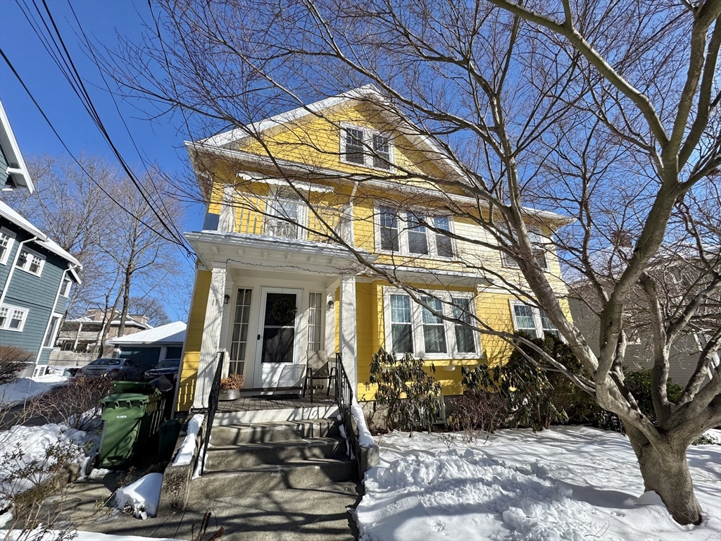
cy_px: 270
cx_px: 360
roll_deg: +1.5
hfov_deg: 102.1
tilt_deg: +19.2
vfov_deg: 85.7
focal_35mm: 14
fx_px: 292
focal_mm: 2.22
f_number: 2.2
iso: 50
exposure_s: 1/2674
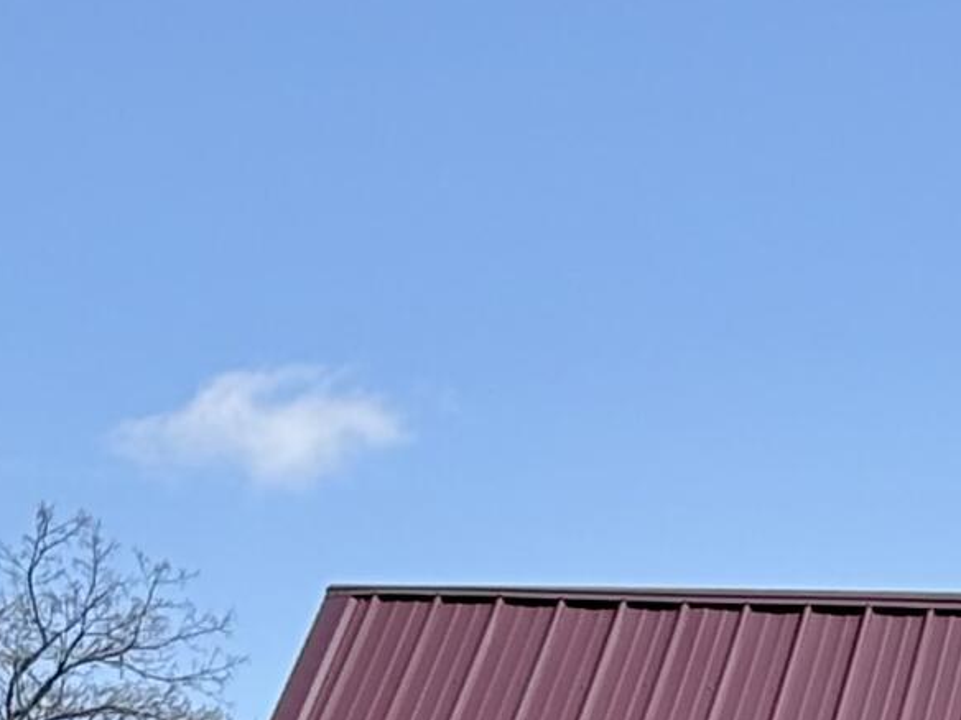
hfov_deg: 7.3
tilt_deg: +2.9
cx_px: 1272
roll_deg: +0.1
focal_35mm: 267
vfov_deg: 5.5
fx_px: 7412
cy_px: 1340
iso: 32
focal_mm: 5.96
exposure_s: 1/2283
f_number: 1.6
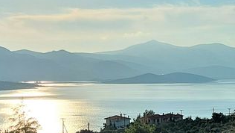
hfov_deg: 36.7
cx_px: 212
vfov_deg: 22.5
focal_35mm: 53
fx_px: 330
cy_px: 93
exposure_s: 1/4123
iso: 32
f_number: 1.8
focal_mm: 5.23
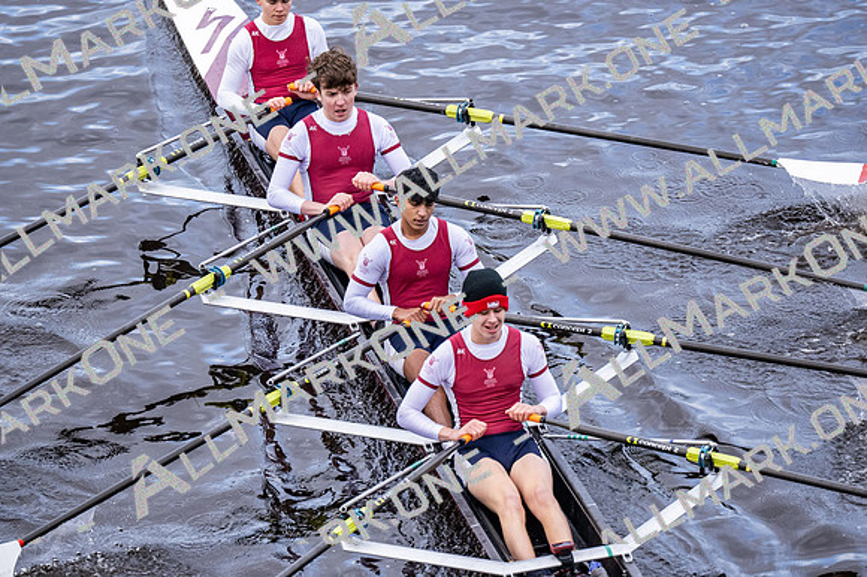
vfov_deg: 4.6
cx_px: 434
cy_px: 288
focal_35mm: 300
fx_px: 7221
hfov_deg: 6.9
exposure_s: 1/2000
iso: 1400
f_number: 2.8
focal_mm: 200
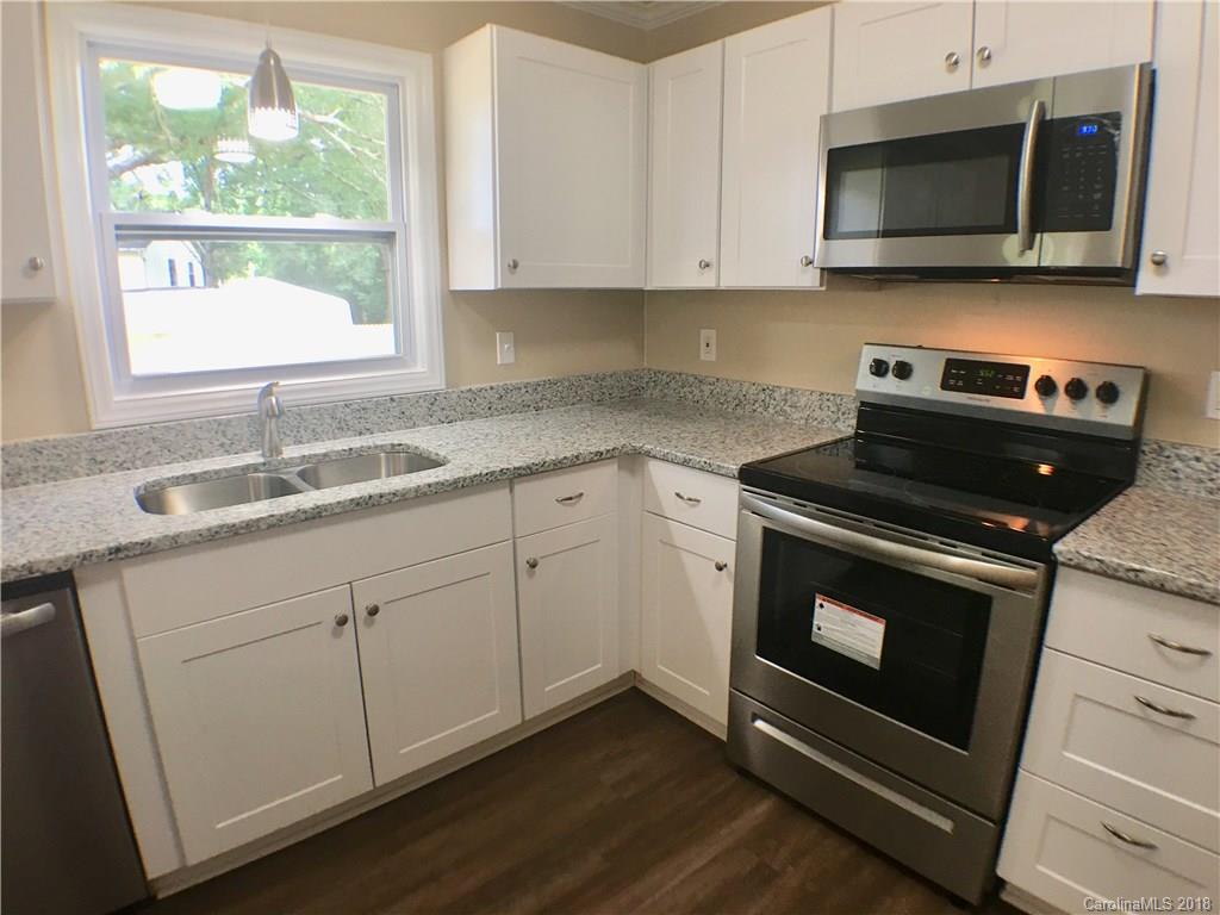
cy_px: 458
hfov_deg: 61.7
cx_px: 610
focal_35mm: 29
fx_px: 1022
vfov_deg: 48.2
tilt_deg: -11.2
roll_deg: +1.1
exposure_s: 1/15
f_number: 2.2
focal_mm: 4.15
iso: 32
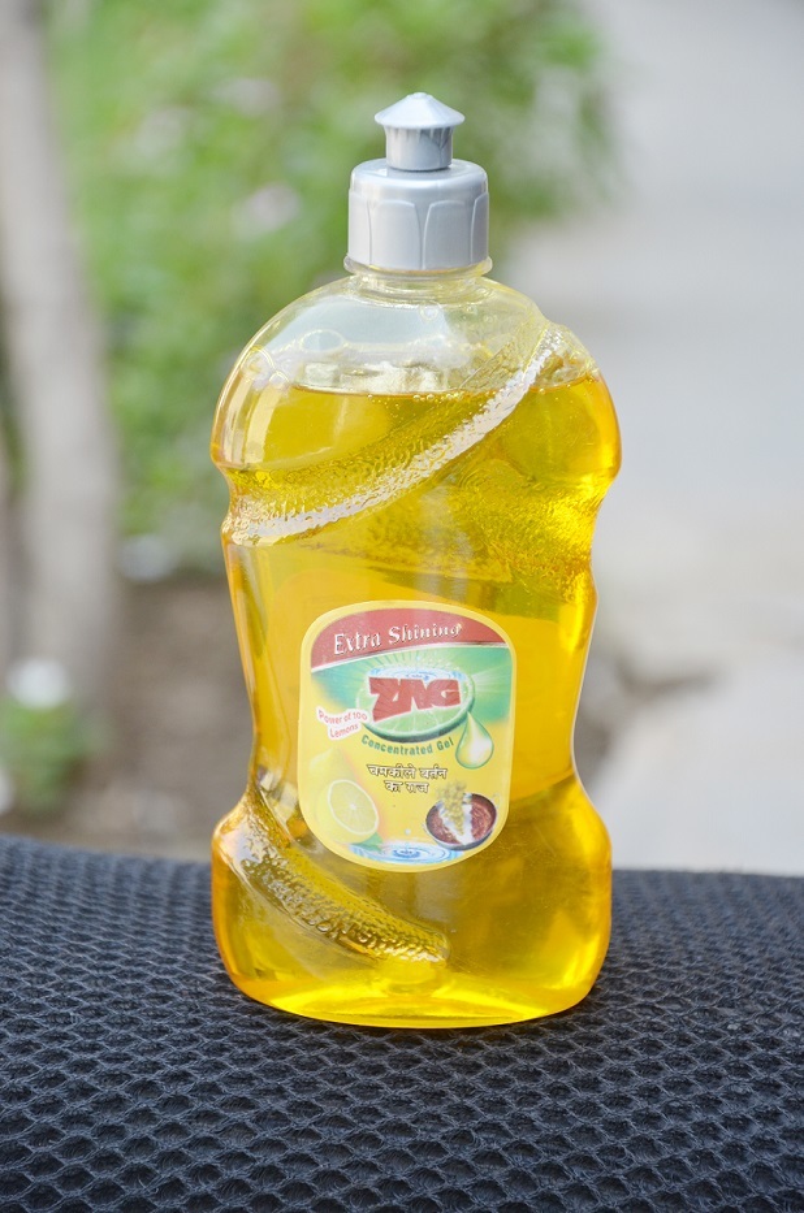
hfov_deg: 10.7
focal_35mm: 128
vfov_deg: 16.1
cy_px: 606
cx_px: 402
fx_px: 4290
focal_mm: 85
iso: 320
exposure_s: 1/125
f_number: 6.3
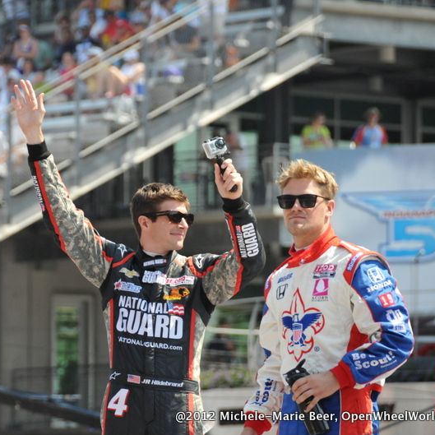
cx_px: 152
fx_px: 5474
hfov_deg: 4.6
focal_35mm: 385
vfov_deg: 4.6
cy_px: 218
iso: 1000
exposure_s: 1/1600
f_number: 5.6
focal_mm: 200
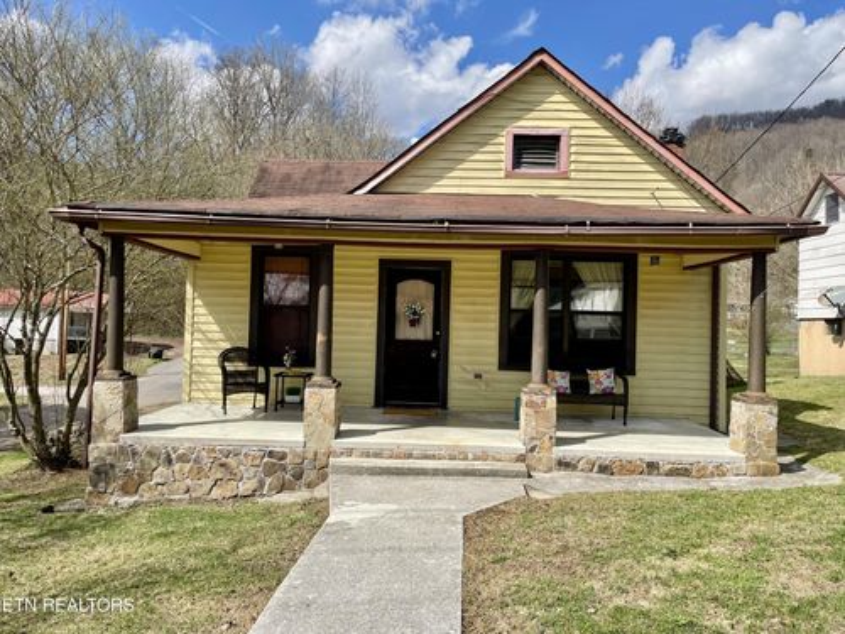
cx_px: 422
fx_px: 635
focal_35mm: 26
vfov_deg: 53.1
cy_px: 317
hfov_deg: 67.3
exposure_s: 1/3040
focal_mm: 4.2
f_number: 1.6
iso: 50
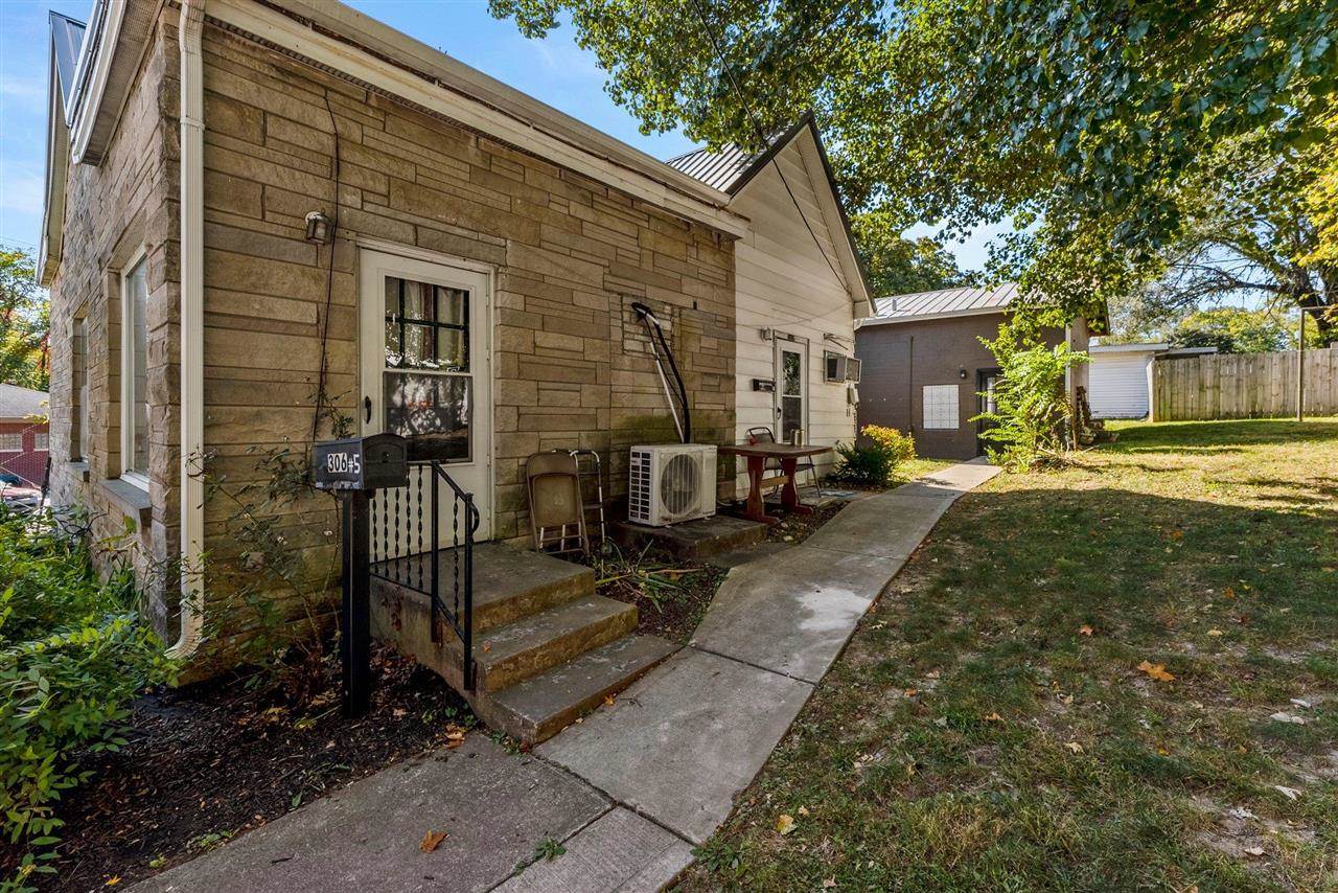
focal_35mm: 14
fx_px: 520
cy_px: 446
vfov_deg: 81.2
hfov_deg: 104.2
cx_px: 669
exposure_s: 1/125
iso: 100
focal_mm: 14
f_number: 8
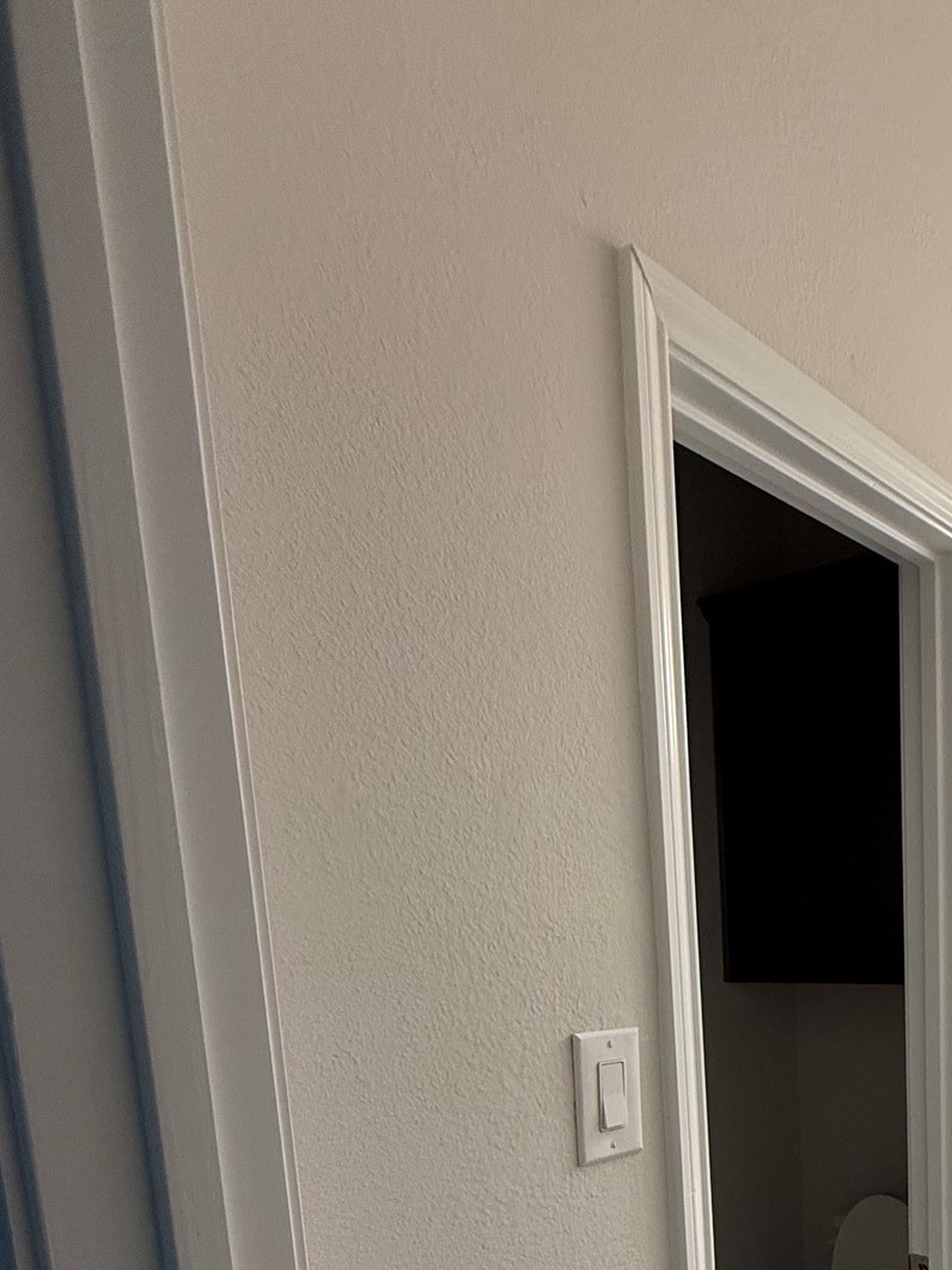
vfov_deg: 58.0
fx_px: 990
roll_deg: +2.0
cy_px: 1093
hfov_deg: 46.5
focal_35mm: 27
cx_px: 852
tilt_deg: -7.0
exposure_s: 1/120
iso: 200
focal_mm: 2.22
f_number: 2.2
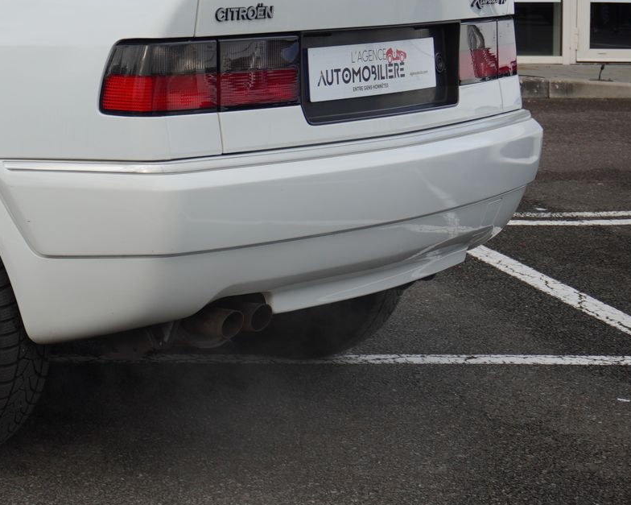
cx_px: -163
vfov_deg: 14.5
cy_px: -23
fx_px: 1946
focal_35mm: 104
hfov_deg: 17.4
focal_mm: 29
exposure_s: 1/100
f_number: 5.6
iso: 100
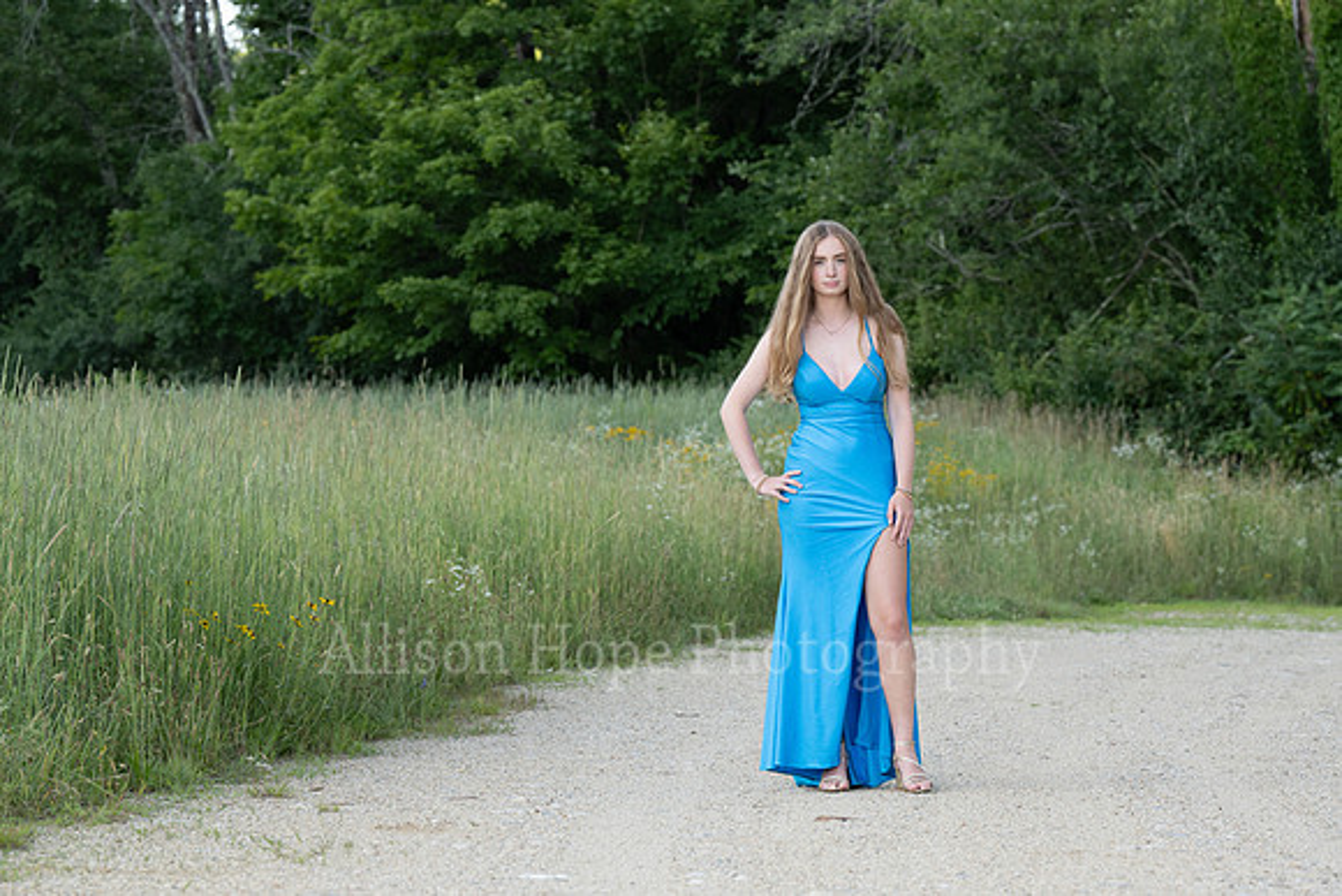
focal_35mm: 125
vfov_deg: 11.0
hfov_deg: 16.4
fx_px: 4661
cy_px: 448
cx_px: 671
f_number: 7.1
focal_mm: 125
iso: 500
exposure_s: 1/200
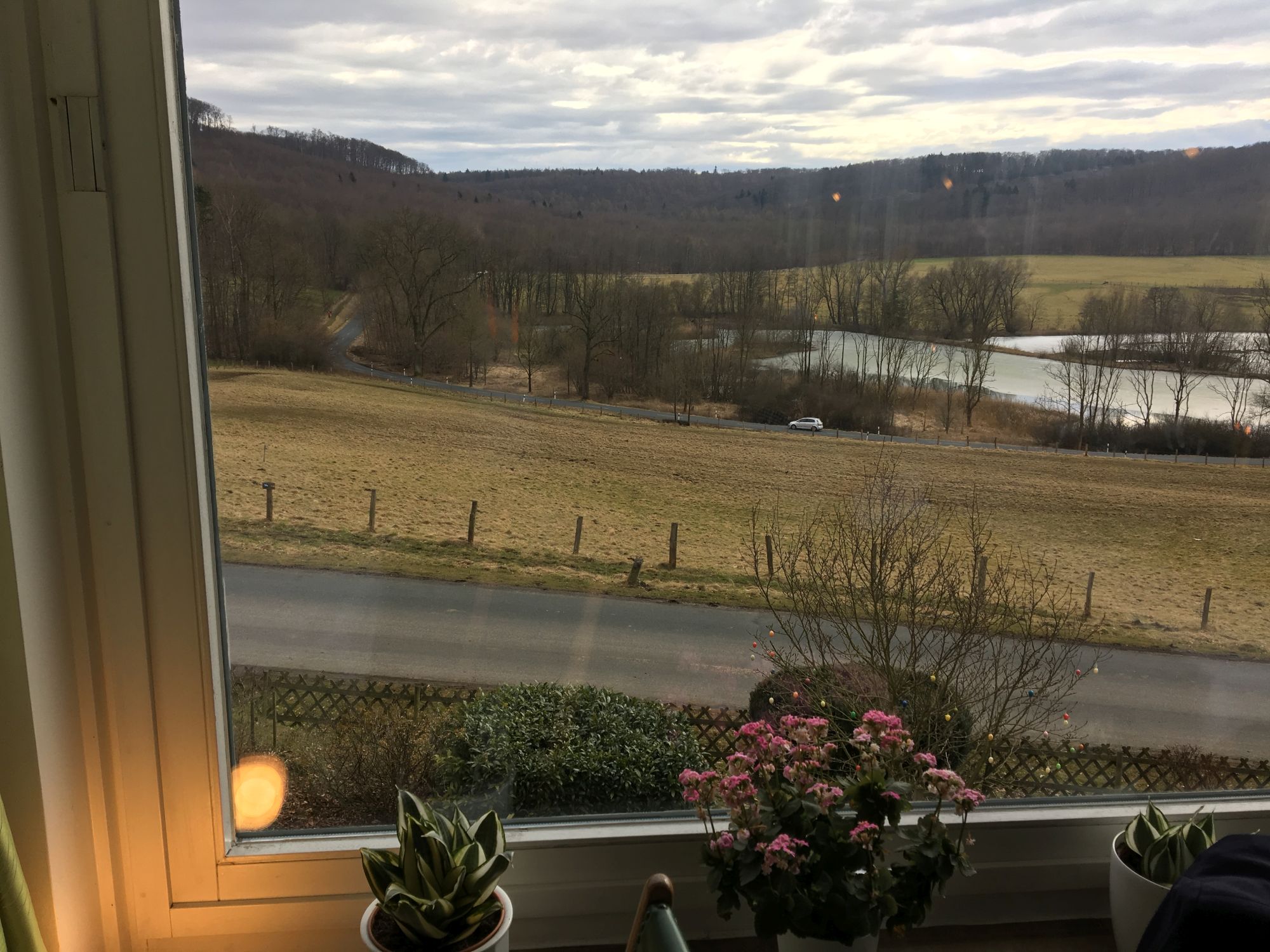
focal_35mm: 29
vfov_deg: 48.2
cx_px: 635
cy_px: 476
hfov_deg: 61.7
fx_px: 1064
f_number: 2.2
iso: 25
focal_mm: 4.15
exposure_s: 1/353
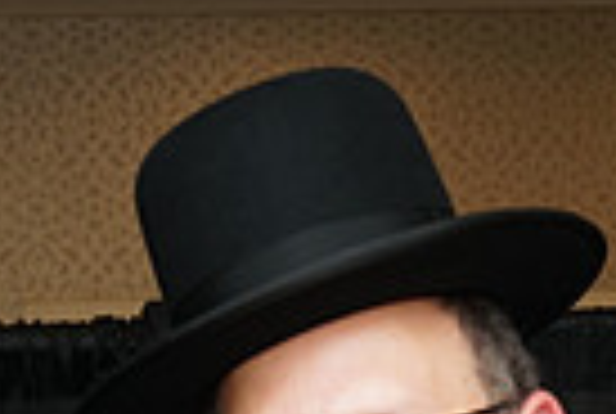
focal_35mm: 203
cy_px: 853
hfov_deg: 10.1
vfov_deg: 6.6
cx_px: 189
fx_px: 3481
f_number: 5.6
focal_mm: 48
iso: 640
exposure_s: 1/125
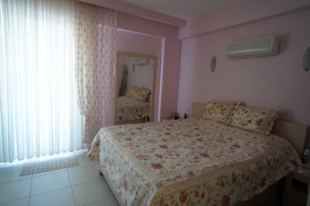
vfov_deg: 61.9
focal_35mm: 20
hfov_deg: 84.0
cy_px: 103
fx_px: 172
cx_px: 155
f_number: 2.8
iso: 2500
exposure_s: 1/160
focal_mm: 20
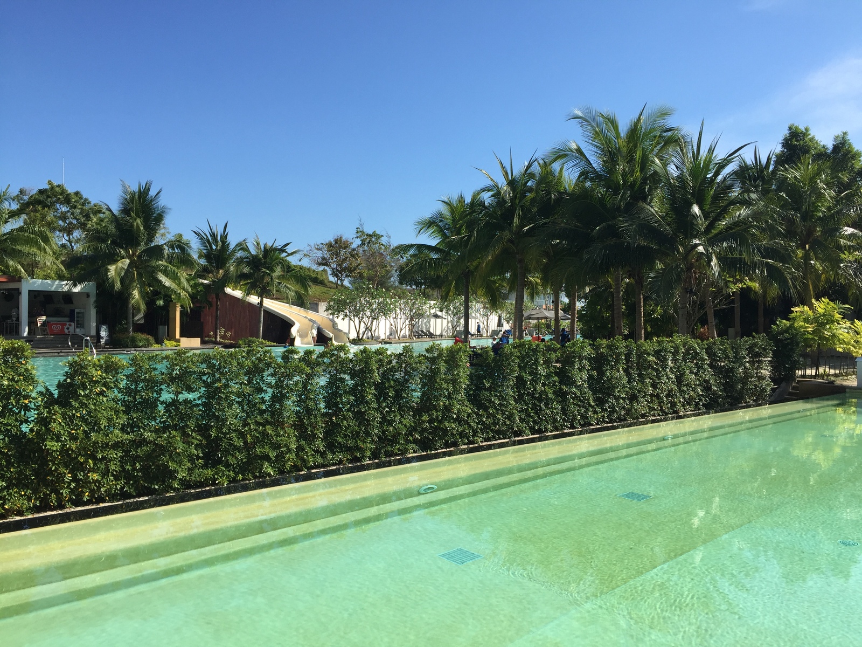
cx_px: 431
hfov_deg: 61.7
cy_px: 324
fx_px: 722
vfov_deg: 48.2
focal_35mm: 29
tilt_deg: +0.7
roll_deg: -1.4
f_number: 2.2
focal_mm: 4.15
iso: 32
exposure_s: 1/1799
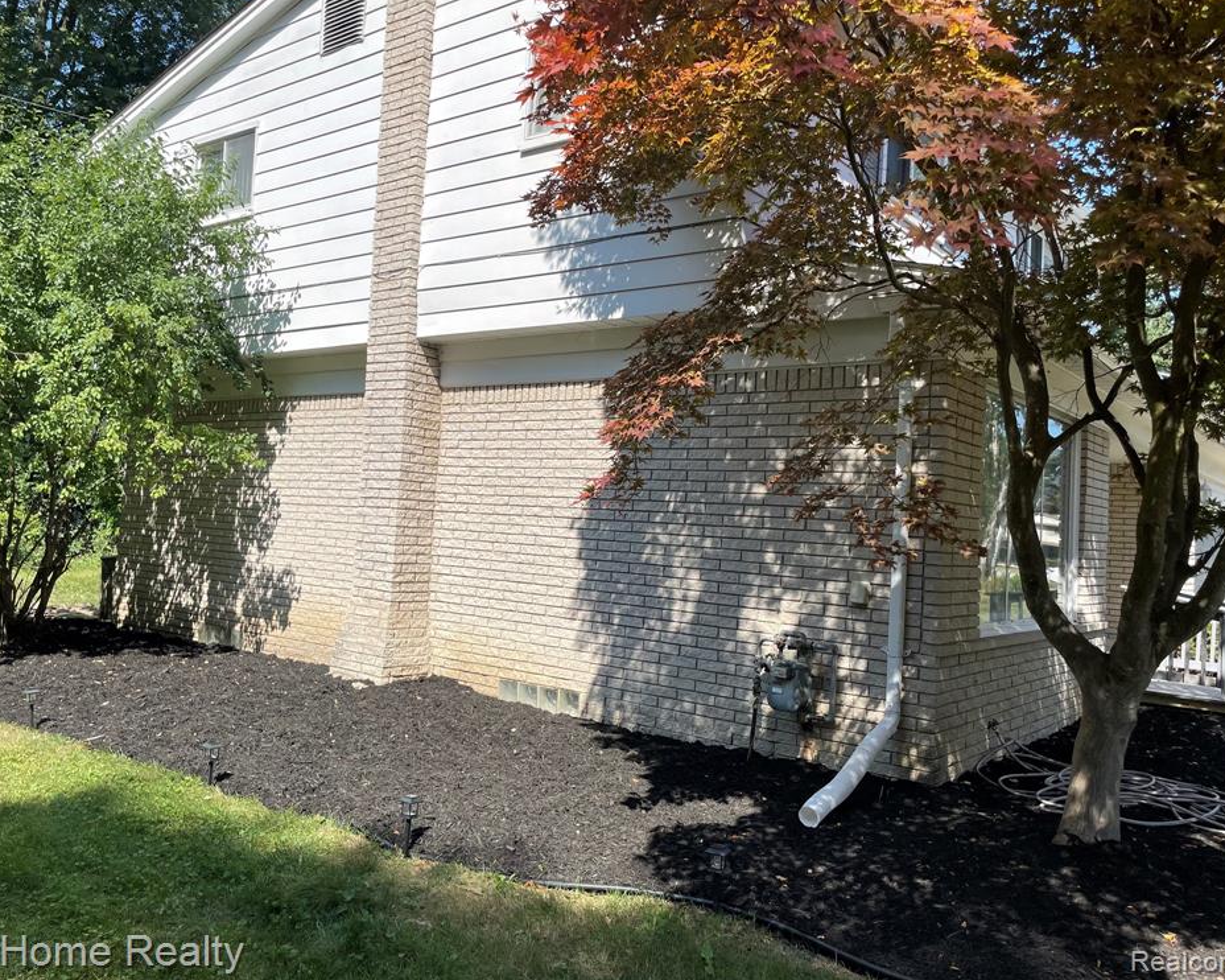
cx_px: 589
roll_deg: -2.9
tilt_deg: +2.2
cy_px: 475
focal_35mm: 28
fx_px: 1015
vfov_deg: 51.5
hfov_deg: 62.2
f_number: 1.6
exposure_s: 1/2747
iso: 32
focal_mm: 4.2
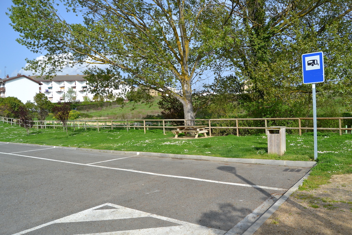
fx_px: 264
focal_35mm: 27
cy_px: 118
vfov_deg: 47.9
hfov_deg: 67.4
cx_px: 176
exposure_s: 1/1600
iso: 400
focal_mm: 18
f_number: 6.3
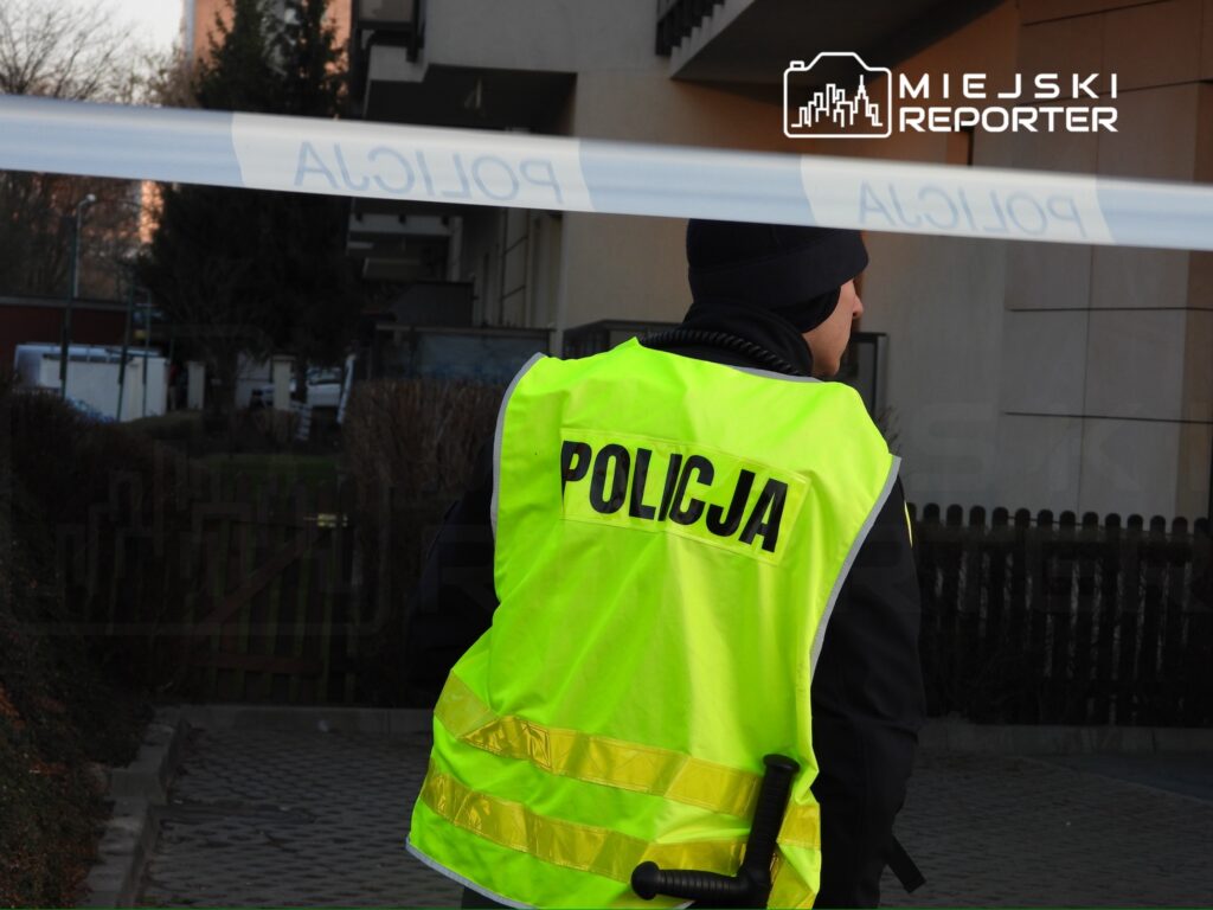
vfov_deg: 12.9
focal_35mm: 115
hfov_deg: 17.1
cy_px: 455
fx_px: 4030
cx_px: 606
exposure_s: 1/100
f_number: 4
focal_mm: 20.7
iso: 100
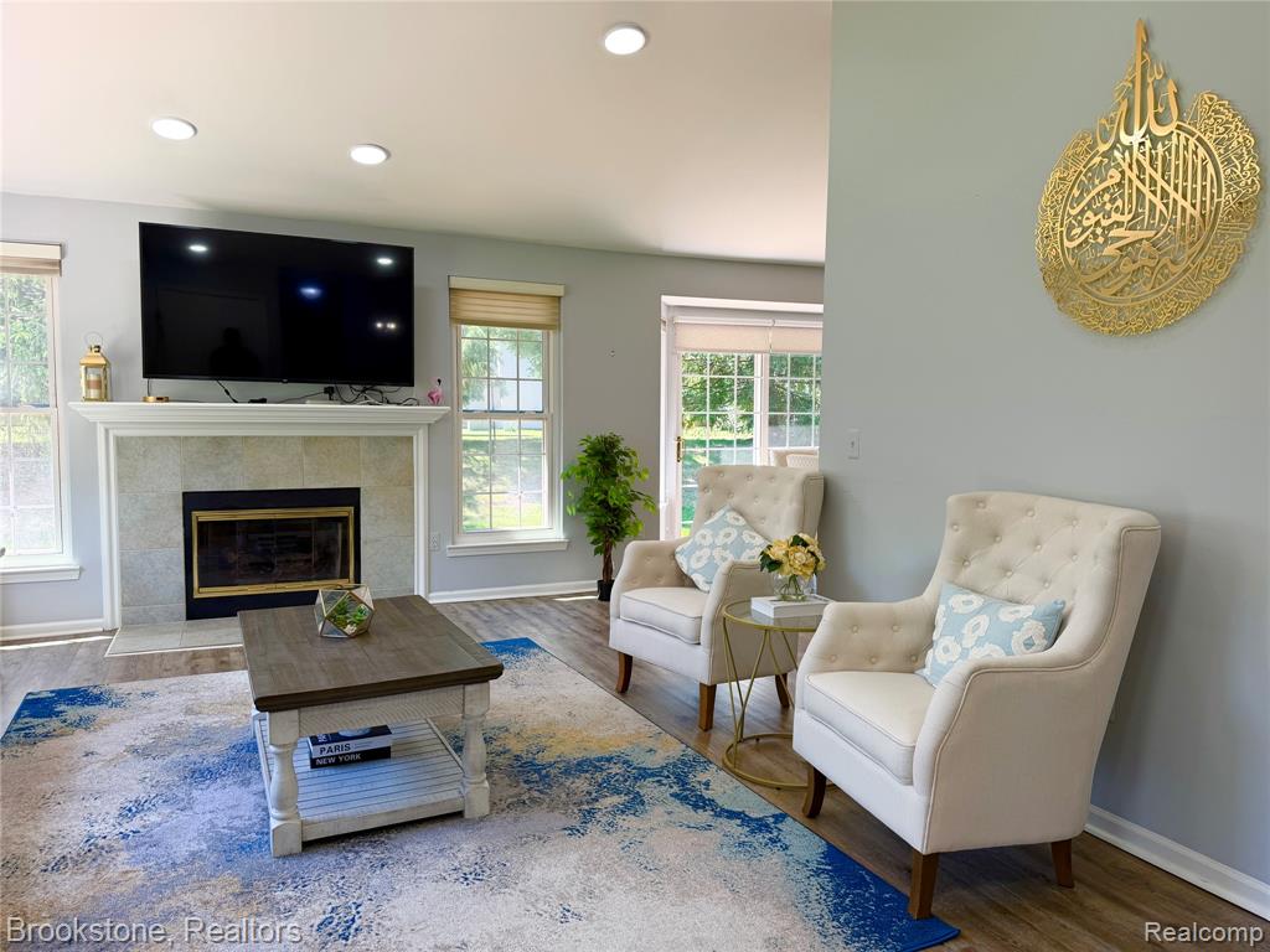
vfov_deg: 56.8
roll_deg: -0.2
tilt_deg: -3.5
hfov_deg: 71.6
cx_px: 635
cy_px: 476
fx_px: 881
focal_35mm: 24
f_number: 1.78
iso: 64
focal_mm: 6.76
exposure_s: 1/134
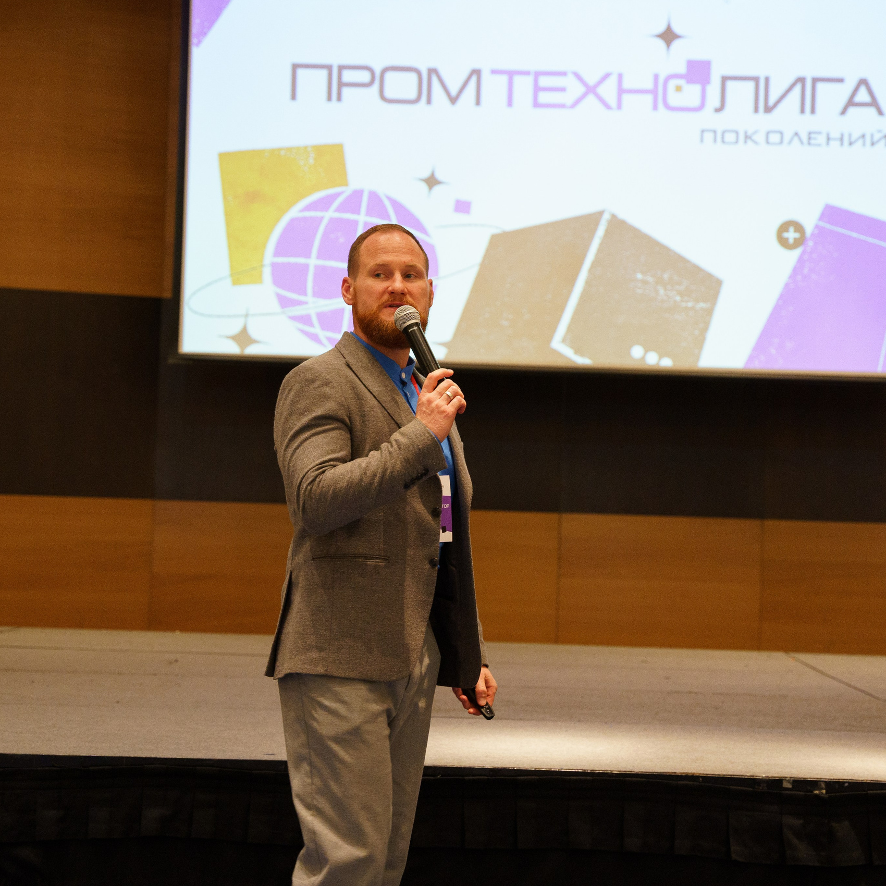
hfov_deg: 24.6
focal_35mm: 70
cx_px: 482
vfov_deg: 24.7
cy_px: 442
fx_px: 2027
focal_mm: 54.7
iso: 5000
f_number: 3.5
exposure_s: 1/160
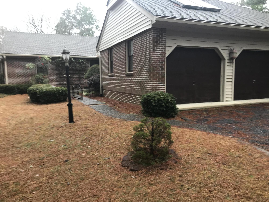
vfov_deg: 49.7
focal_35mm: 28
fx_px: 218
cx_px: 134
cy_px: 101
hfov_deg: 63.4
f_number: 1.8
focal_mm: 3.99
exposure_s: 1/120
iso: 32
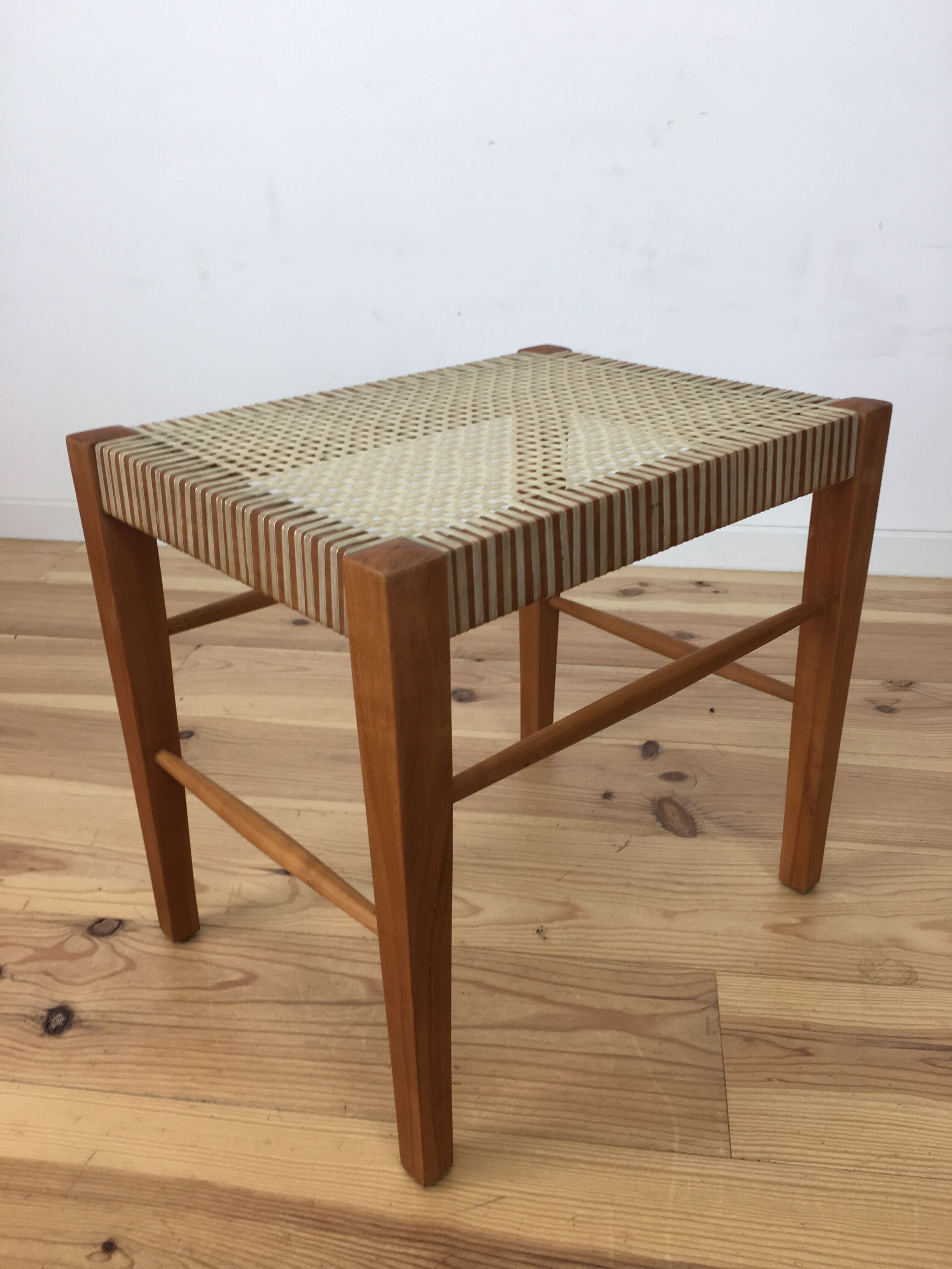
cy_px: 634
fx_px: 1063
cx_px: 476
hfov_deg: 48.2
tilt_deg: -25.2
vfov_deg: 61.7
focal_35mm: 29
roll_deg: +1.1
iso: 32
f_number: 2.2
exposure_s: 1/50
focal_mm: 4.15
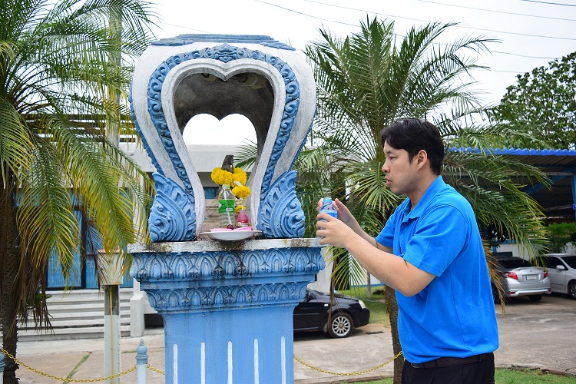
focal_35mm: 32
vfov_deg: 41.7
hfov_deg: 59.5
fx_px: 504
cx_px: 288
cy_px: 192
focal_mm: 21
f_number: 4
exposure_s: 1/4000
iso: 1250
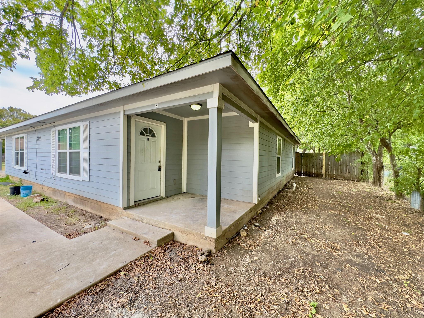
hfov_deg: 102.1
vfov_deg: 85.7
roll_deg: -1.3
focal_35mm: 14
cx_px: 212
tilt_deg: -1.5
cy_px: 159
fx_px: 171
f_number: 2.2
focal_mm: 2.22
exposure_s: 1/99
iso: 50
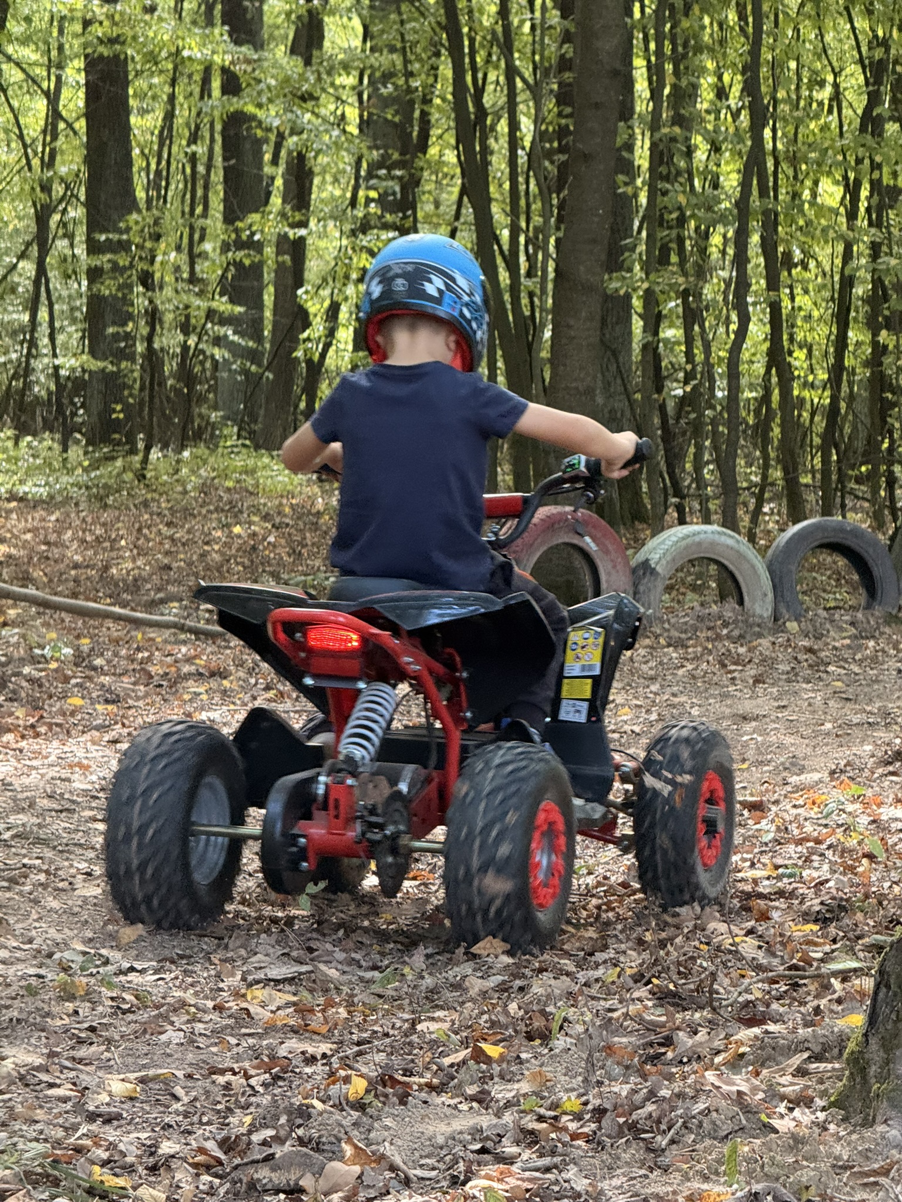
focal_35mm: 120
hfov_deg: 12.3
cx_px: 451
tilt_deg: -2.3
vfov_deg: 16.4
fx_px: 4169
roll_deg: -2.1
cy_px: 601
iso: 400
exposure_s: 1/84
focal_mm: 15.66
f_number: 2.8
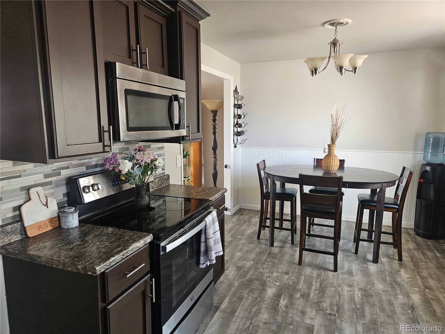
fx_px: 296
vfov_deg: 58.9
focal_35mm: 23
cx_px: 222
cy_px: 167
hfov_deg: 73.9
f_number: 1.8
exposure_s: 1/170
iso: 500
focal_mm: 5.4
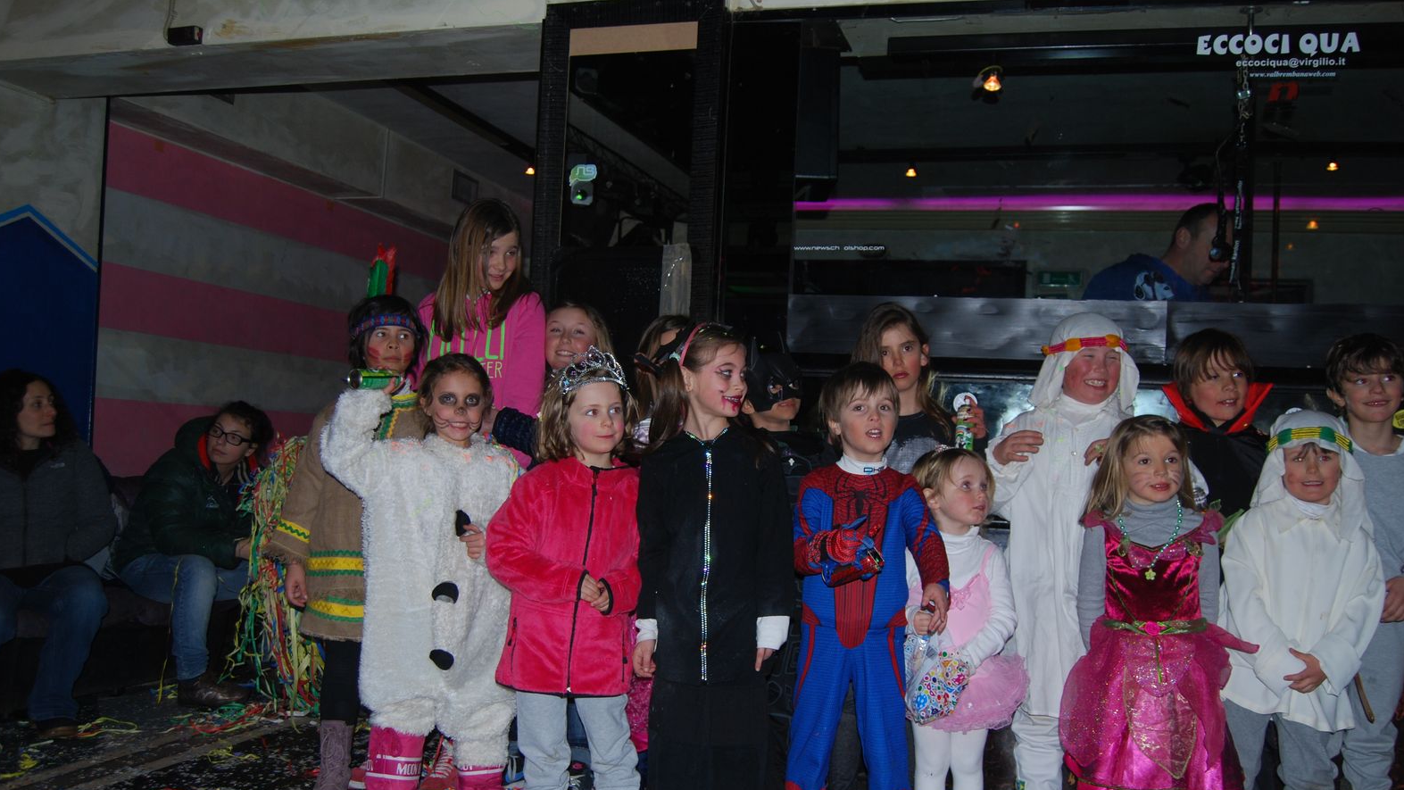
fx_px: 1191
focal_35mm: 32
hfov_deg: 61.0
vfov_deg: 36.5
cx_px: 706
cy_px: 477
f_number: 3.8
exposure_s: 1/60
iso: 200
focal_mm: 20
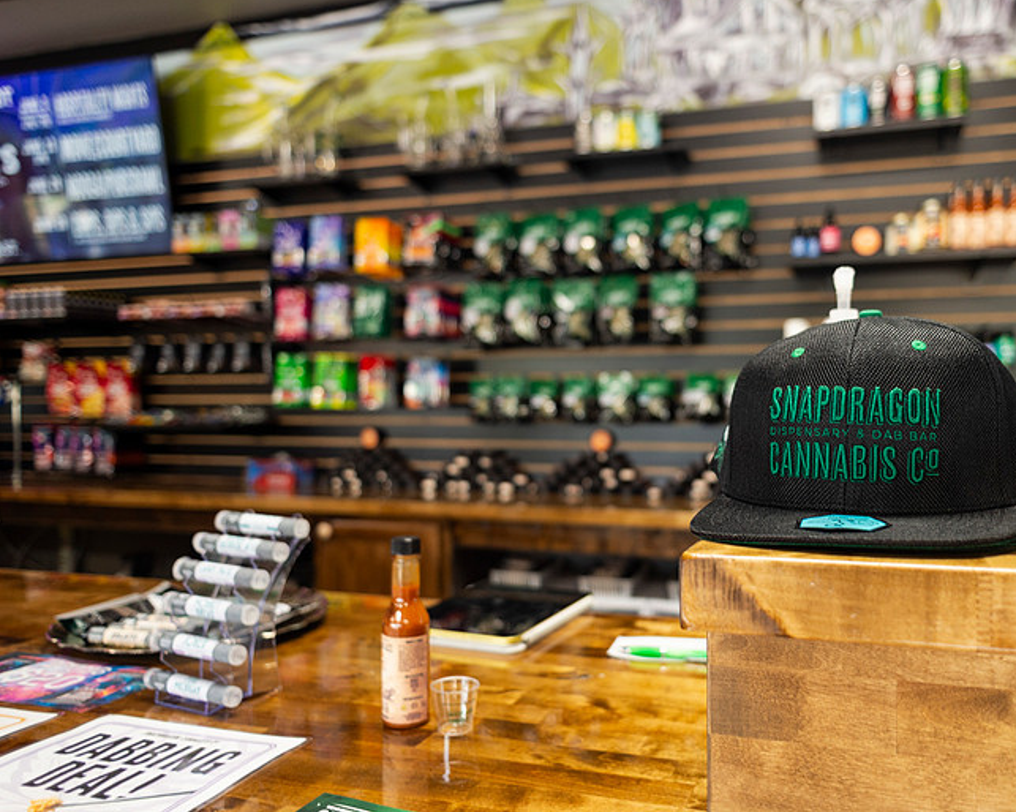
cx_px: 594
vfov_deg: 51.5
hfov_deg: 61.8
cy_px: 411
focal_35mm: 28
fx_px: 842
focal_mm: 24
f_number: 3.2
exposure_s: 1/60
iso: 800
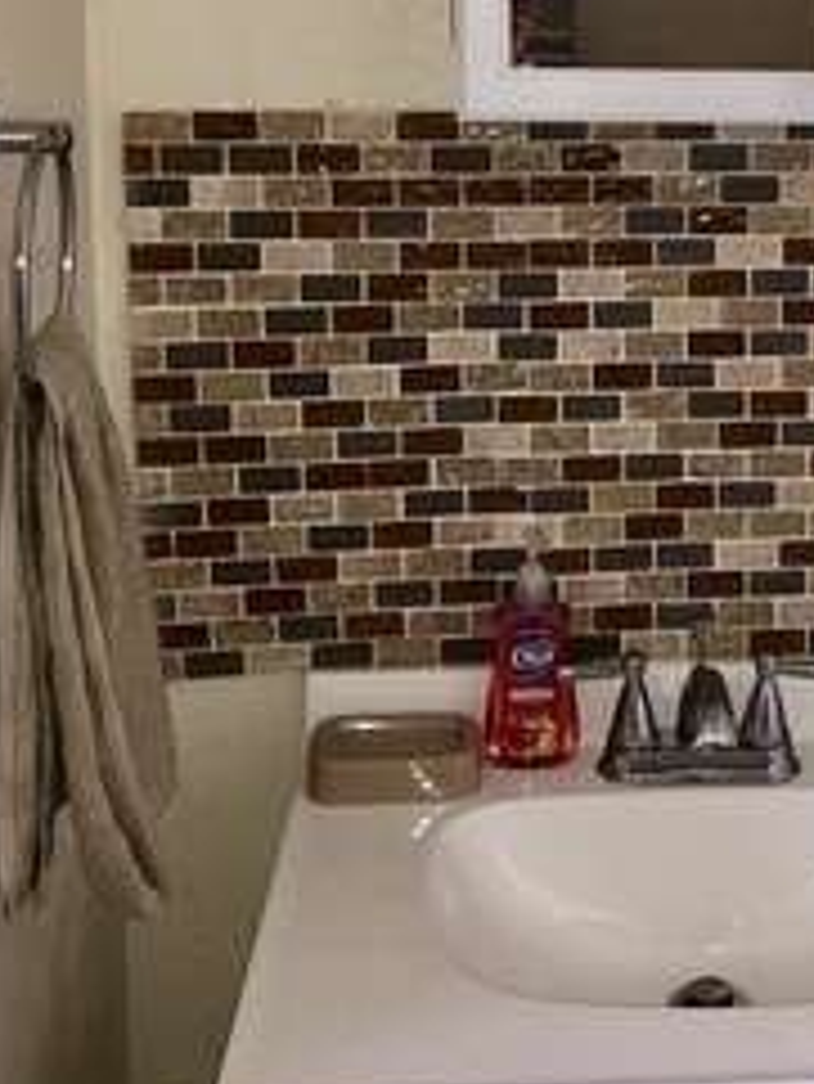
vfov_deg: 32.5
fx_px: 1817
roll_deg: -0.9
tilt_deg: -10.3
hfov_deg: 24.6
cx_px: 713
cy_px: 252
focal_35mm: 58
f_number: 1.8
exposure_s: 1/19
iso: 32
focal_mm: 4
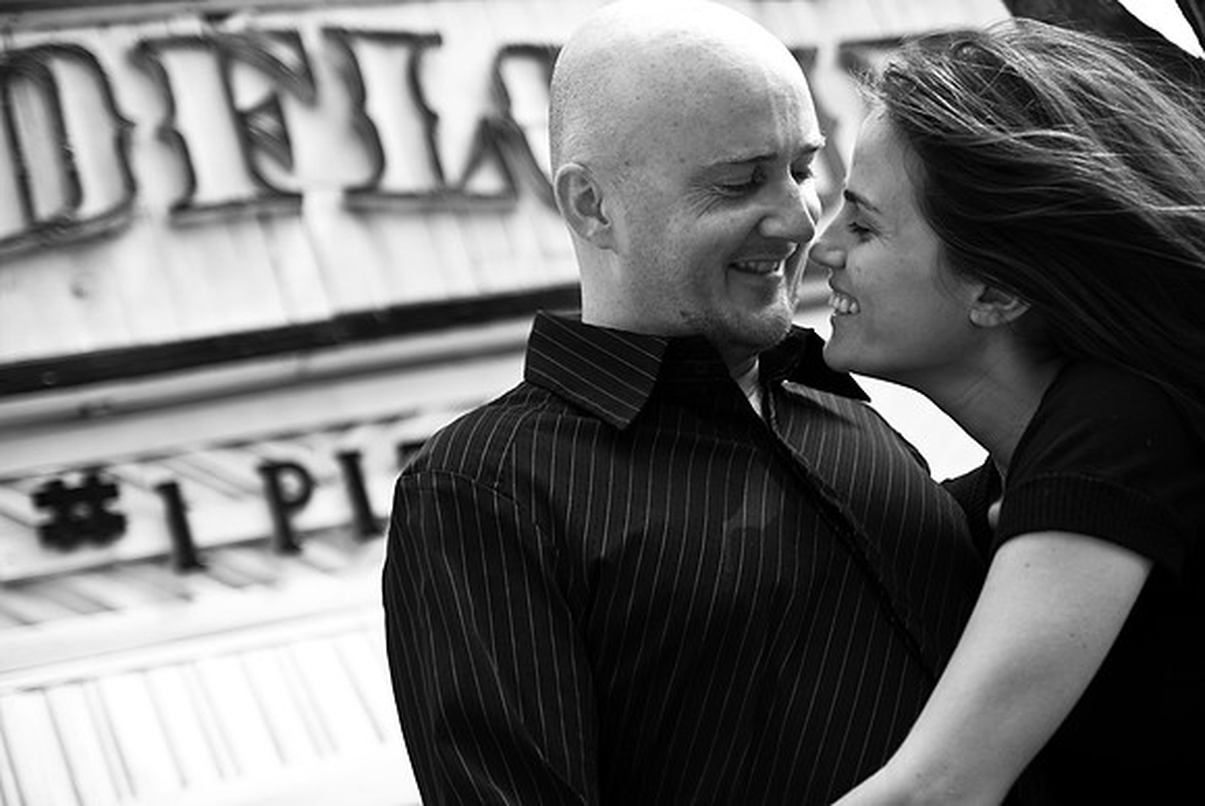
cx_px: 602
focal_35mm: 69
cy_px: 403
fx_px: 2312
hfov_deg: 29.2
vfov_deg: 19.8
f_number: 2.8
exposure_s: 1/400
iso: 100
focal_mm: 46
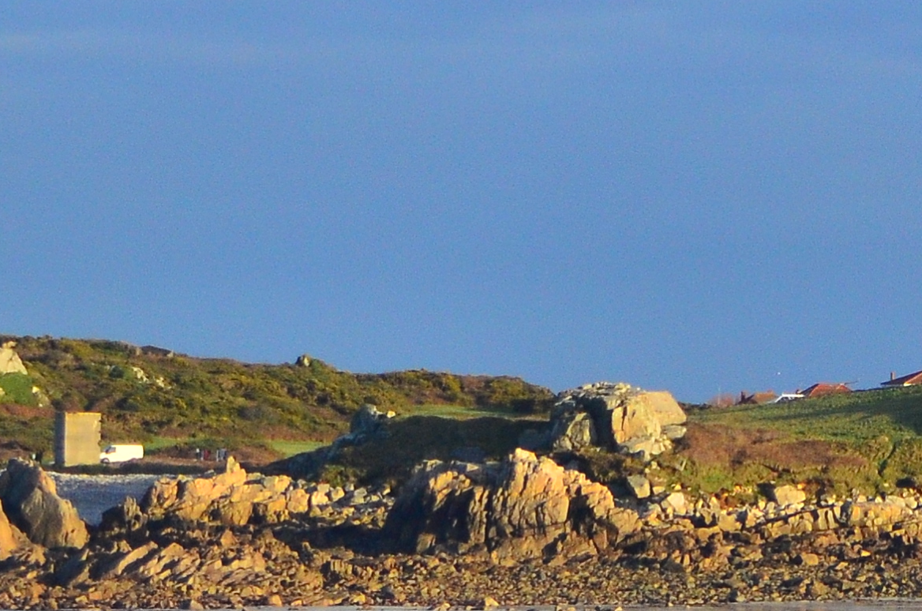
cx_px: 384
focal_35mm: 348
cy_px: 384
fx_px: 8898
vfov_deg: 3.9
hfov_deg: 5.9
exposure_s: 1/2500
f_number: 4.5
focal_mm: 55
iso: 400
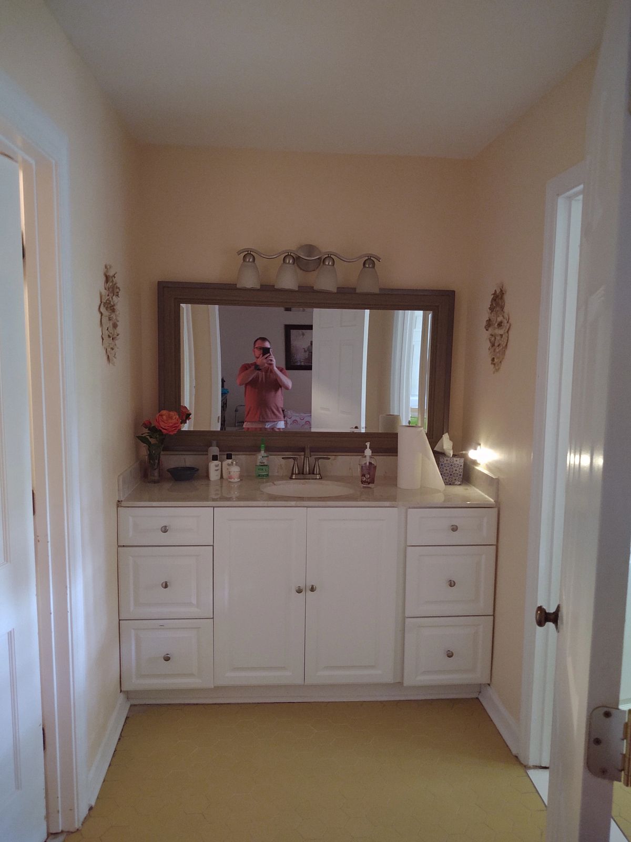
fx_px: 656
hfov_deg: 51.4
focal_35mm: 27
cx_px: 316
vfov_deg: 65.3
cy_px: 421
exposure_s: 1/15
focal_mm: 4.75
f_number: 1.7
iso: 916
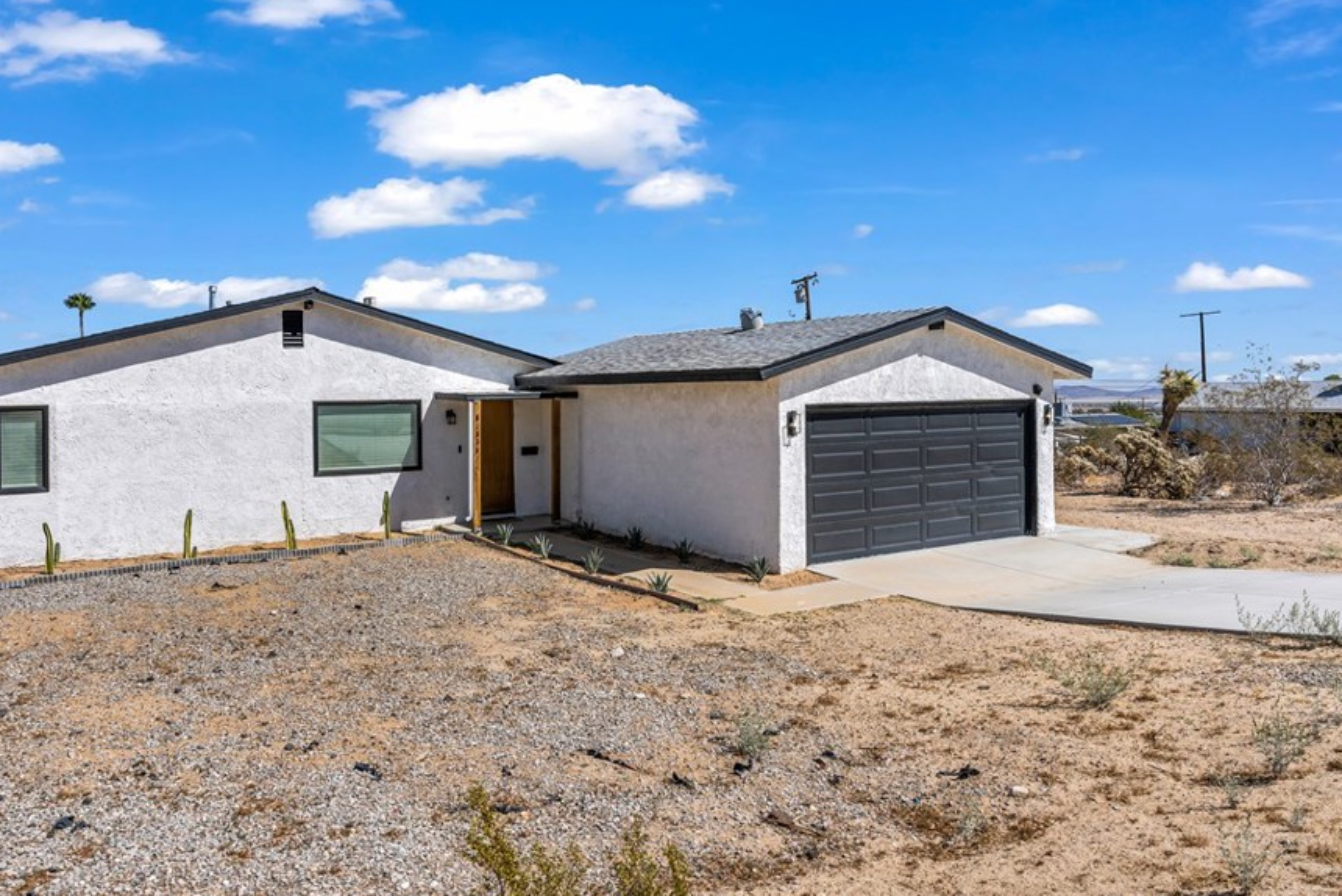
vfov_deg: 51.2
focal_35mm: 25
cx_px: 562
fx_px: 932
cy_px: 400
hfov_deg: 71.0
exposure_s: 1/1250
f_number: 9
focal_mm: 21
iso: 400
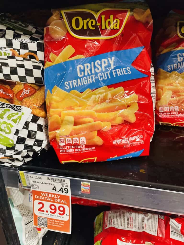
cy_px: 122
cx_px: 92
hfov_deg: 53.1
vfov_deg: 67.3
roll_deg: +1.7
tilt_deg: -23.8
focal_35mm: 26
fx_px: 184
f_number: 1.6
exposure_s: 1/60
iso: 400
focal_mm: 4.2
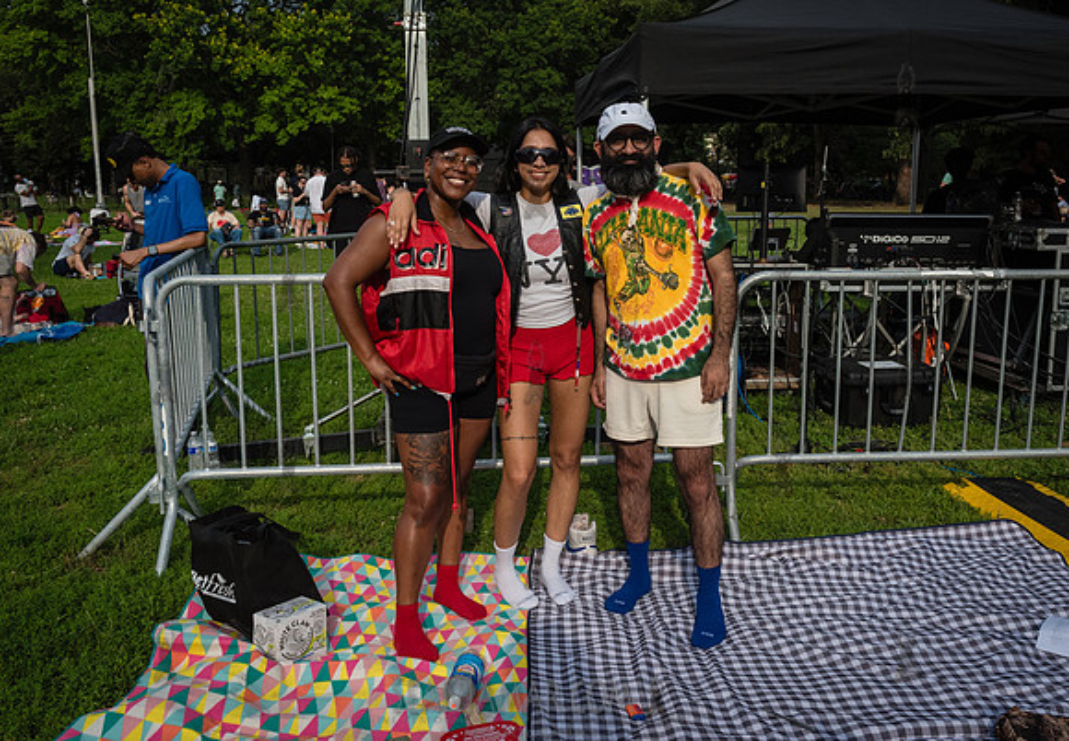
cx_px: 574
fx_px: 982
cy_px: 327
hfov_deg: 57.1
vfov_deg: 41.3
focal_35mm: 33
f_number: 6.3
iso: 1000
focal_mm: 27
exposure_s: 1/3200
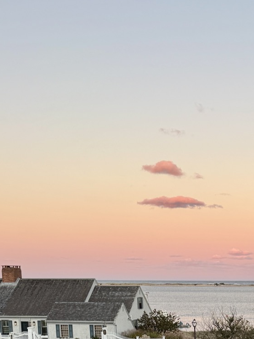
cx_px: 309
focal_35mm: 69
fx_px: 675
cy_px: 382
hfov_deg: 19.9
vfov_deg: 25.8
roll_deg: -0.1
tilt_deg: -8.9
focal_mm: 6.76
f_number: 1.78
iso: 64
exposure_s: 1/220
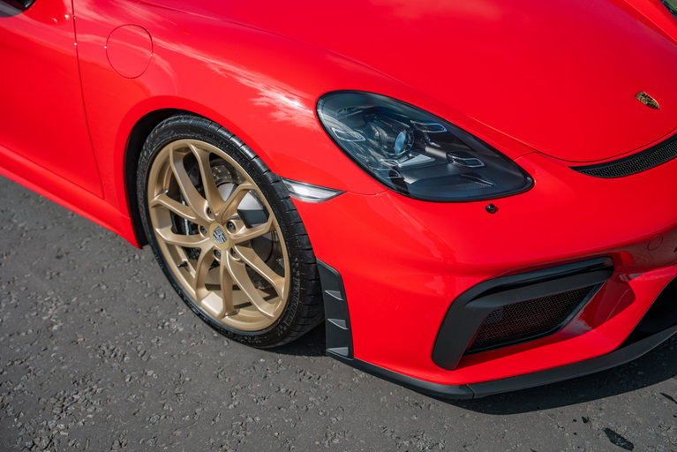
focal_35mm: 45
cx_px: 338
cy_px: 226
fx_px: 847
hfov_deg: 43.6
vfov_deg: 29.9
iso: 100
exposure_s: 1/1250
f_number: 2.8
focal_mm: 45
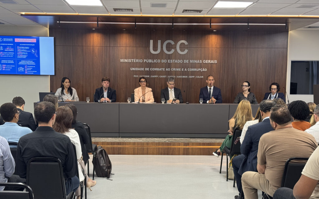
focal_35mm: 51
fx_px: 443
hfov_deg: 39.6
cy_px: 118
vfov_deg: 25.3
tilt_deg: -5.2
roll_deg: -0.5
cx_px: 160
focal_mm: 6.76
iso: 160
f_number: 1.78
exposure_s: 1/60
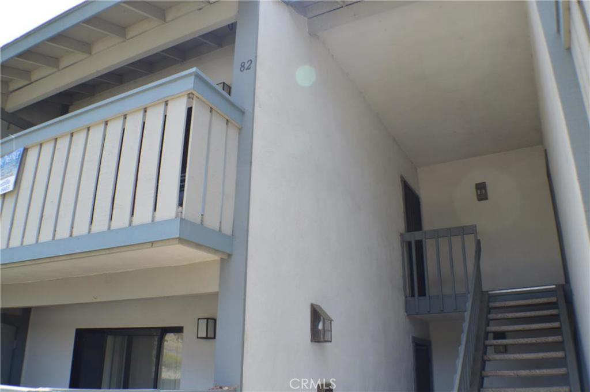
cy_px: 196
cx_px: 295
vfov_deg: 34.1
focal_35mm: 39
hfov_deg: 49.6
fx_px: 638
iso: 200
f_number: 5.6
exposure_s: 1/125
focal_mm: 26
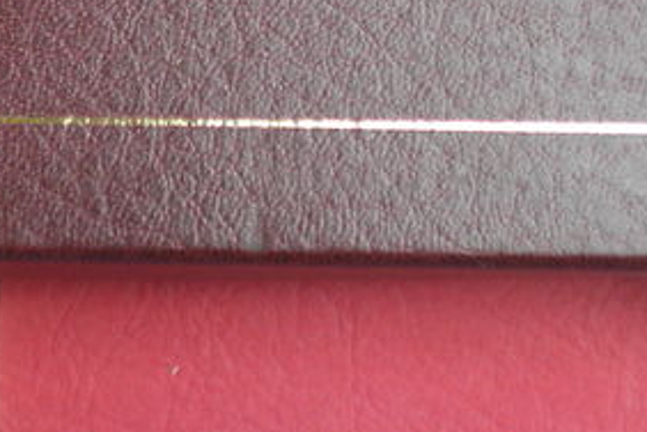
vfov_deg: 10.1
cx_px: 122
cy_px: -326
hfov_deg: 15.8
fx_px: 2318
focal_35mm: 129
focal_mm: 6.3
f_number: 3.1
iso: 80
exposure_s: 1/194
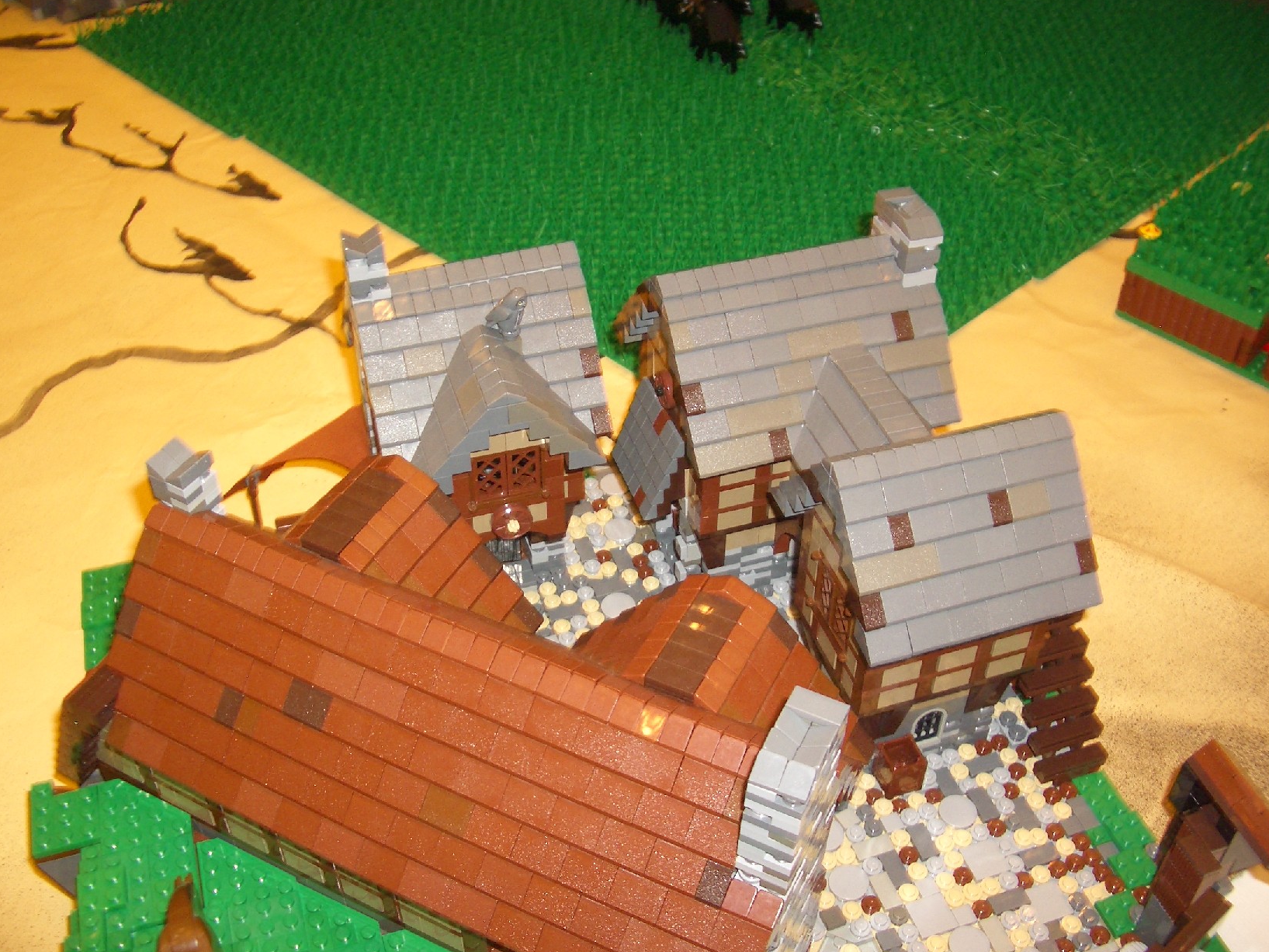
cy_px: 457
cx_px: 643
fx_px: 1356
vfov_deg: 38.7
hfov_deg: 50.1
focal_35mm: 37
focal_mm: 5.8
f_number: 2.6
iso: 100
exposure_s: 1/60
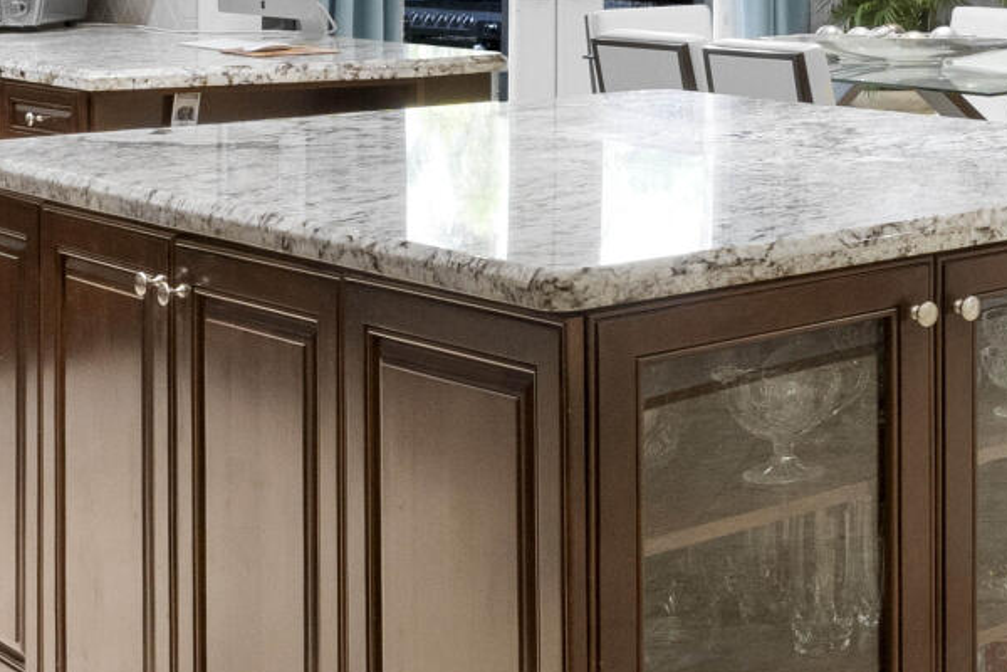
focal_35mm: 70
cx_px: 1386
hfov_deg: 24.3
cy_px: -69
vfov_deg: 18.7
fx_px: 1958
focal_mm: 14
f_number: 11
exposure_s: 1/5
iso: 1600
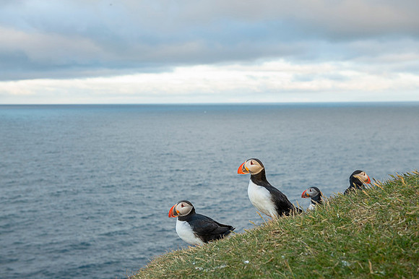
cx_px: 210
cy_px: 140
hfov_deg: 39.6
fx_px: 582
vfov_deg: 27.0
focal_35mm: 50
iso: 800
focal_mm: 50
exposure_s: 1/200
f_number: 6.3
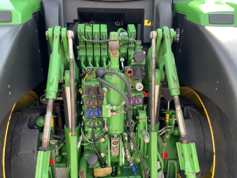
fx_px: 199
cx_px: 118
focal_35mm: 29
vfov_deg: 48.2
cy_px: 89
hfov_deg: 61.7
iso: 20
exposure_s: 1/122
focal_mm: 3
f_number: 1.8
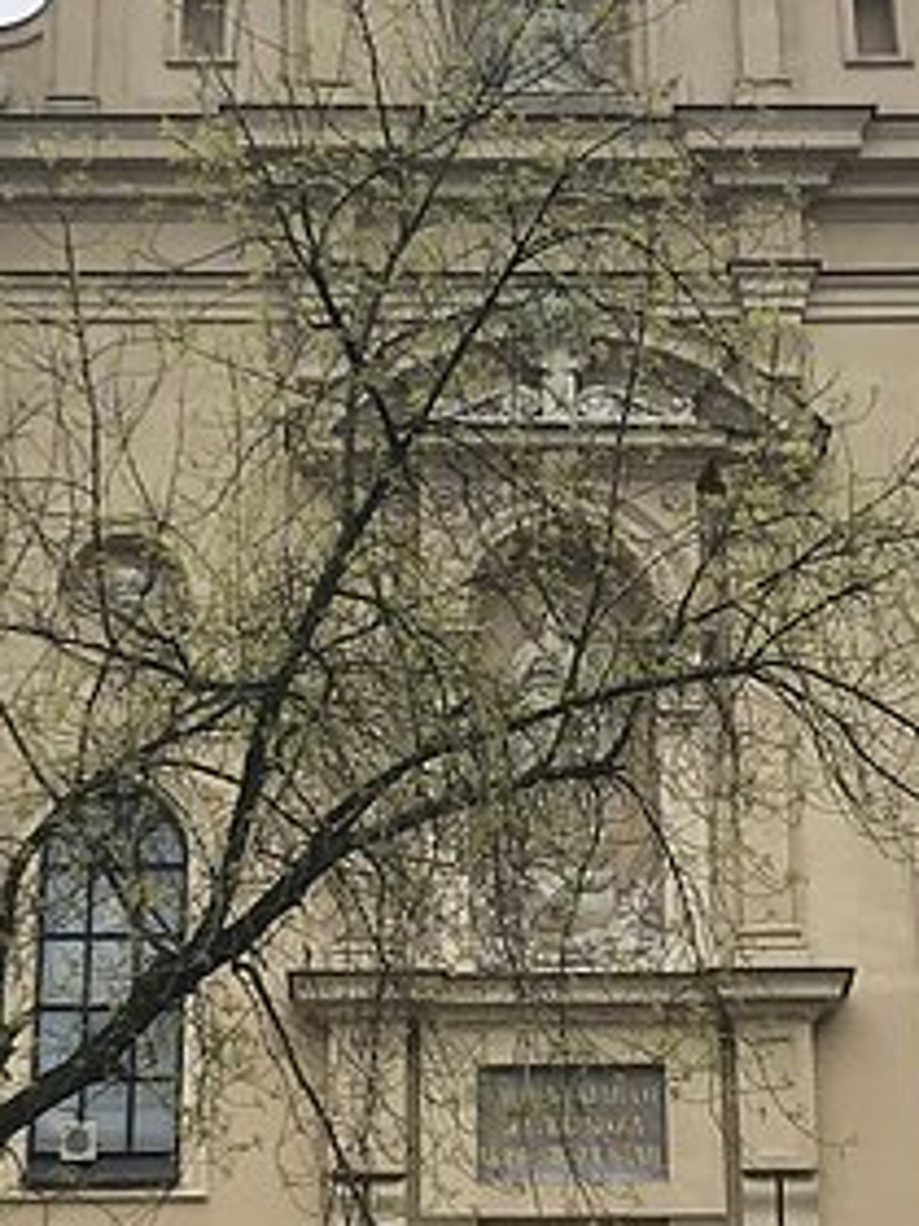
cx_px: 479
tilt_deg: +22.9
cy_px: 937
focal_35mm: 90
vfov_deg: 21.6
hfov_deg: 16.4
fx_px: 3186
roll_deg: +0.5
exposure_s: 1/2740
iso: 20
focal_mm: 3.99
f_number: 1.8
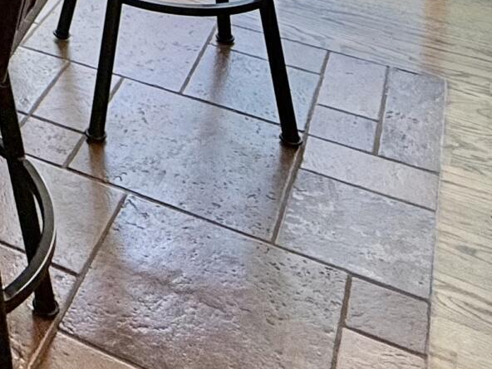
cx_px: -163
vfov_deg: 15.8
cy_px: -392
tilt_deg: -4.9
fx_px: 1009
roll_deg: +0.4
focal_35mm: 71
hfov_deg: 23.8
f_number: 2.2
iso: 80
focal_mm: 2.22
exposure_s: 1/120
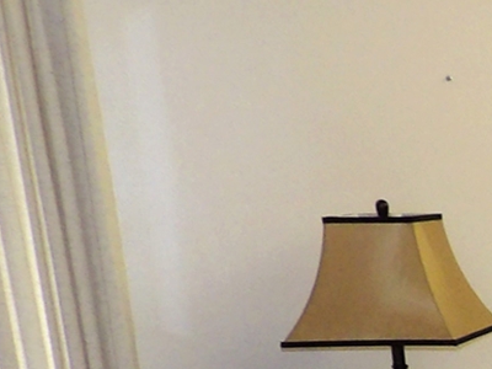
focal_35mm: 120
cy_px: 738
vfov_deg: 11.2
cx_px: 1065
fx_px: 1706
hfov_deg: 13.4
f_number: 3.2
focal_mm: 4.3
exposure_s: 1/32
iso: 200
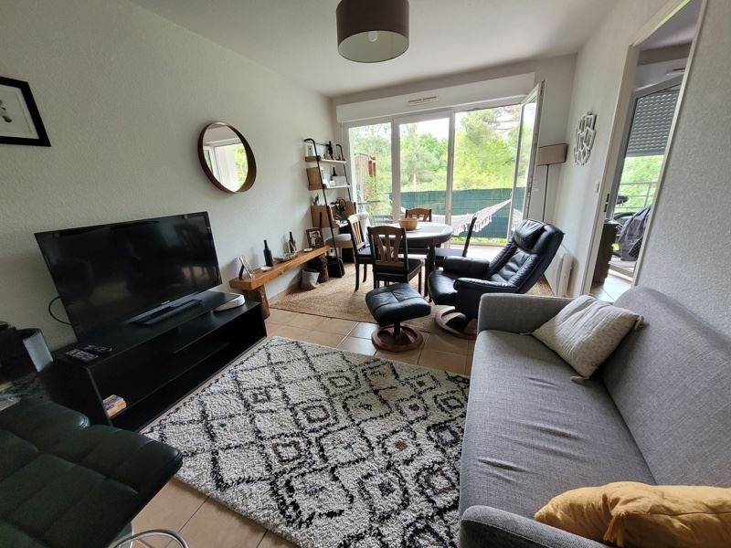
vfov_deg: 89.9
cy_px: 274
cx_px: 366
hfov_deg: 106.2
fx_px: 275
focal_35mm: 13
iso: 125
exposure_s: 1/50
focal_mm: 1.74
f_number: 2.2
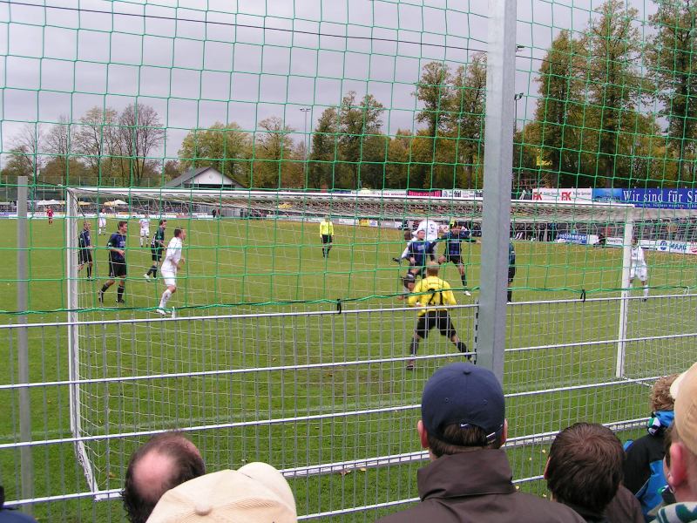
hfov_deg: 49.0
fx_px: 765
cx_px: 348
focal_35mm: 38
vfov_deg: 37.7
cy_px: 262
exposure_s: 1/60
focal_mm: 5.8
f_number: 5.6
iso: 50
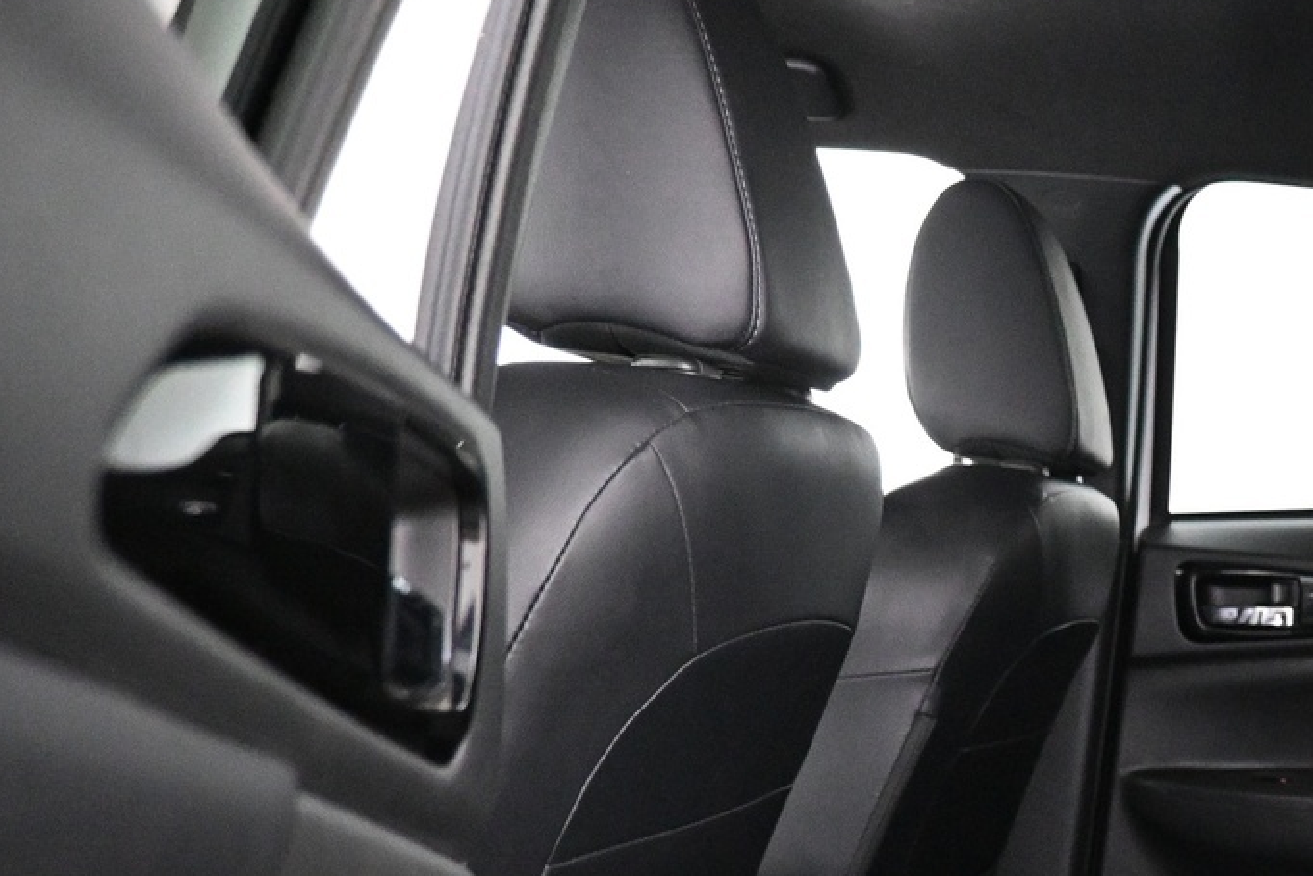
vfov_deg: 23.2
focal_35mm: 57
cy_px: 795
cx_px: 1506
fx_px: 2079
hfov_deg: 30.6
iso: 4000
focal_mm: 16
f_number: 3.5
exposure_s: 1/25
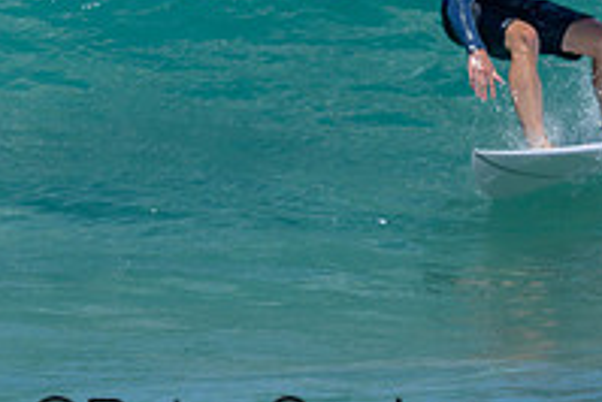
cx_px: 65
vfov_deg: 0.5
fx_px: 48896
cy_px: -226
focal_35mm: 2922
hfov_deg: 0.7
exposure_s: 1/3200
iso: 450
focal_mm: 800
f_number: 6.3
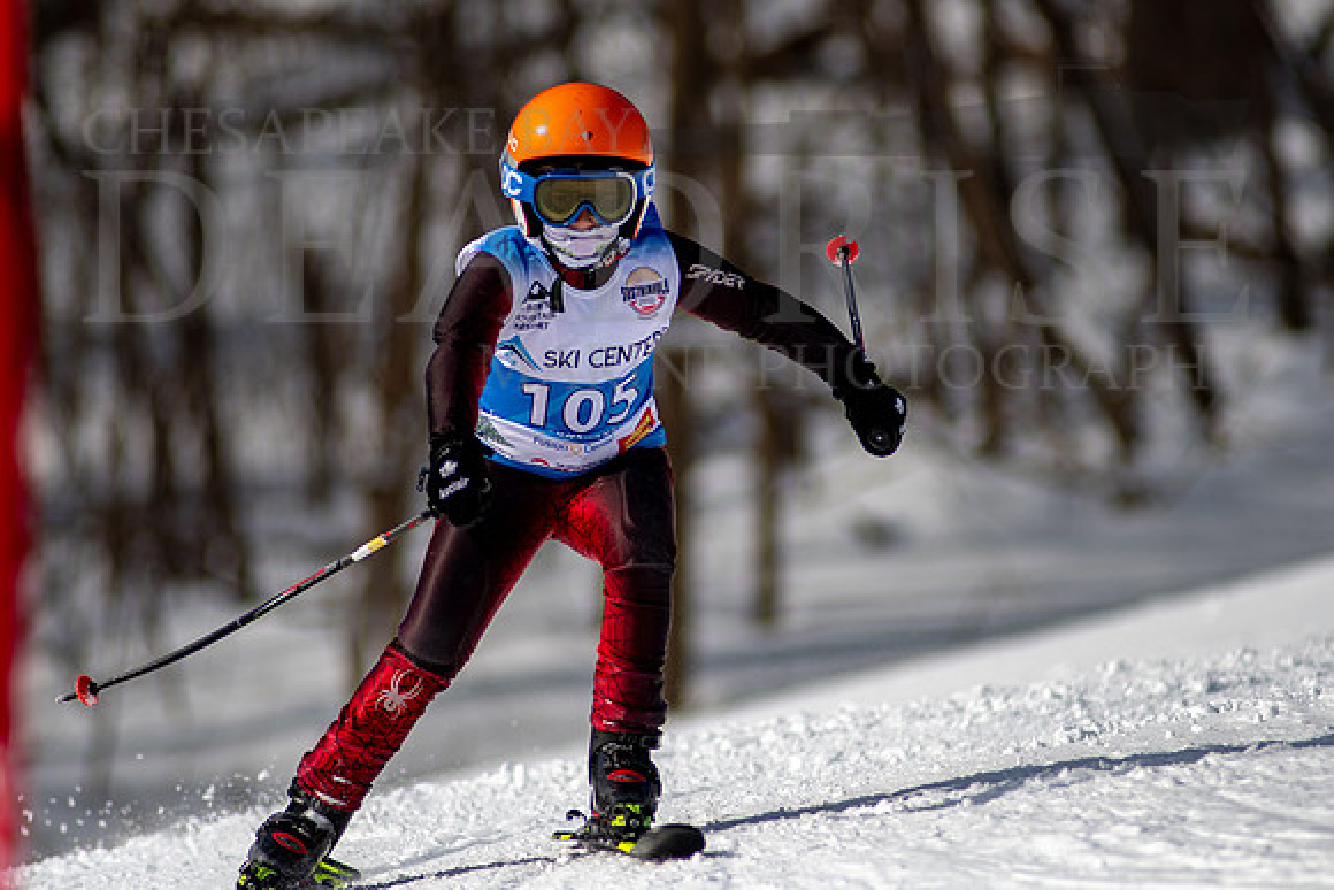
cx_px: 729
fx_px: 18236
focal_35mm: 492
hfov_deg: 4.2
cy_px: 403
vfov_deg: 2.8
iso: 100
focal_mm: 300
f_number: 2.8
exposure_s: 1/6400
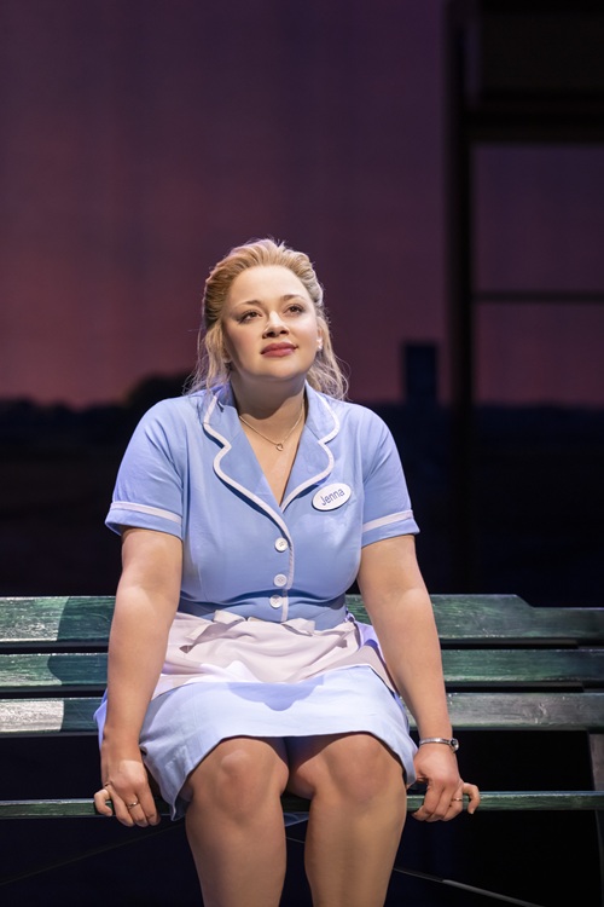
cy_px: 454
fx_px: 4655
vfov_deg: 11.1
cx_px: 302
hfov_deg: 7.4
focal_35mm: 185
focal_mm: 185
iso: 1250
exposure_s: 1/250
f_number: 4
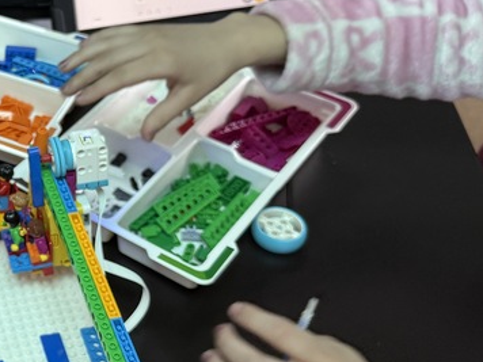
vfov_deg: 21.3
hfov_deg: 25.9
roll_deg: +2.7
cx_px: -60
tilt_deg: -40.2
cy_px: 130
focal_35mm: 69
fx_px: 963
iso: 200
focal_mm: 6.76
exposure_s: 1/60
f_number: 1.78
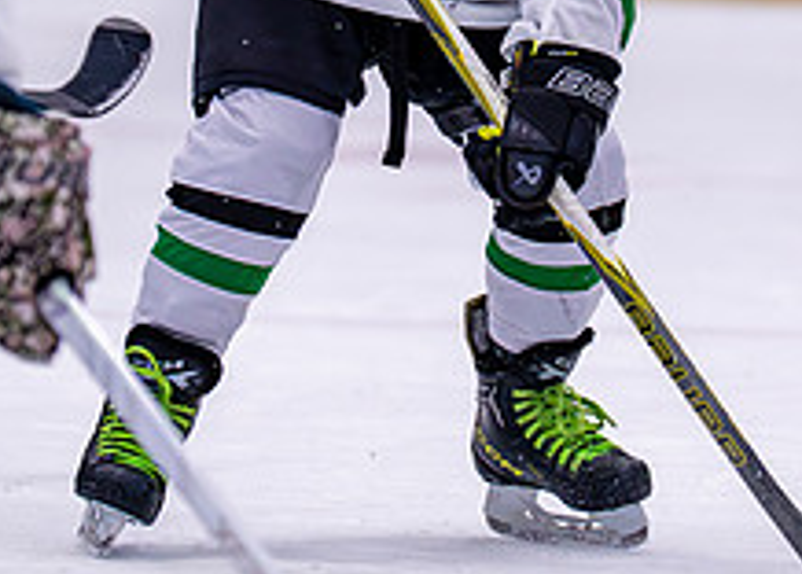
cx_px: 497
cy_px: -35
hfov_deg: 3.2
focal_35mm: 633
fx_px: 14427
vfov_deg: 2.3
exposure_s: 1/1250
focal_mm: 165
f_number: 2.8
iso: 2500
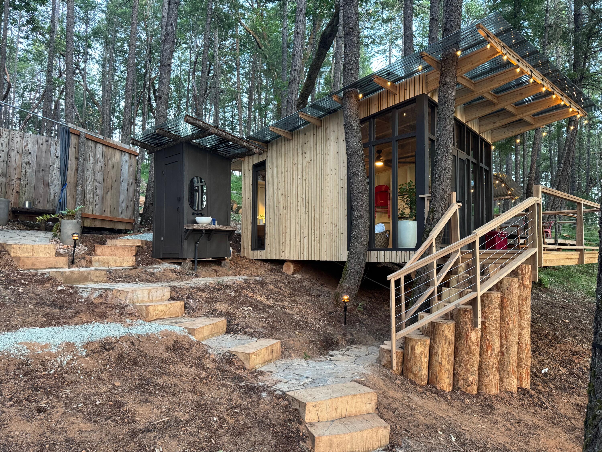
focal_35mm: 24
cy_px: 226
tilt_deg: +2.6
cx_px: 301
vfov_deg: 56.8
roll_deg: -1.0
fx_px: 417
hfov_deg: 71.6
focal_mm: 6.76
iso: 320
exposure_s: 1/60
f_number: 1.78
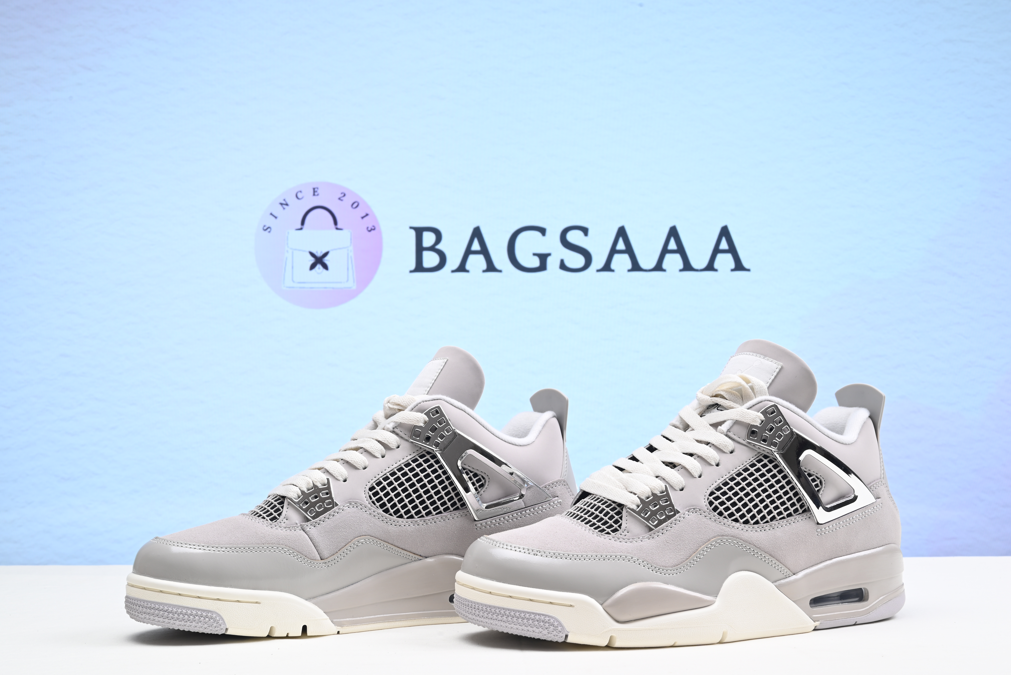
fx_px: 1264
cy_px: 338
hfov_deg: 43.6
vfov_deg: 29.9
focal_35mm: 45
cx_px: 506
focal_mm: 45
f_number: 16
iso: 100
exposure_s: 1/2
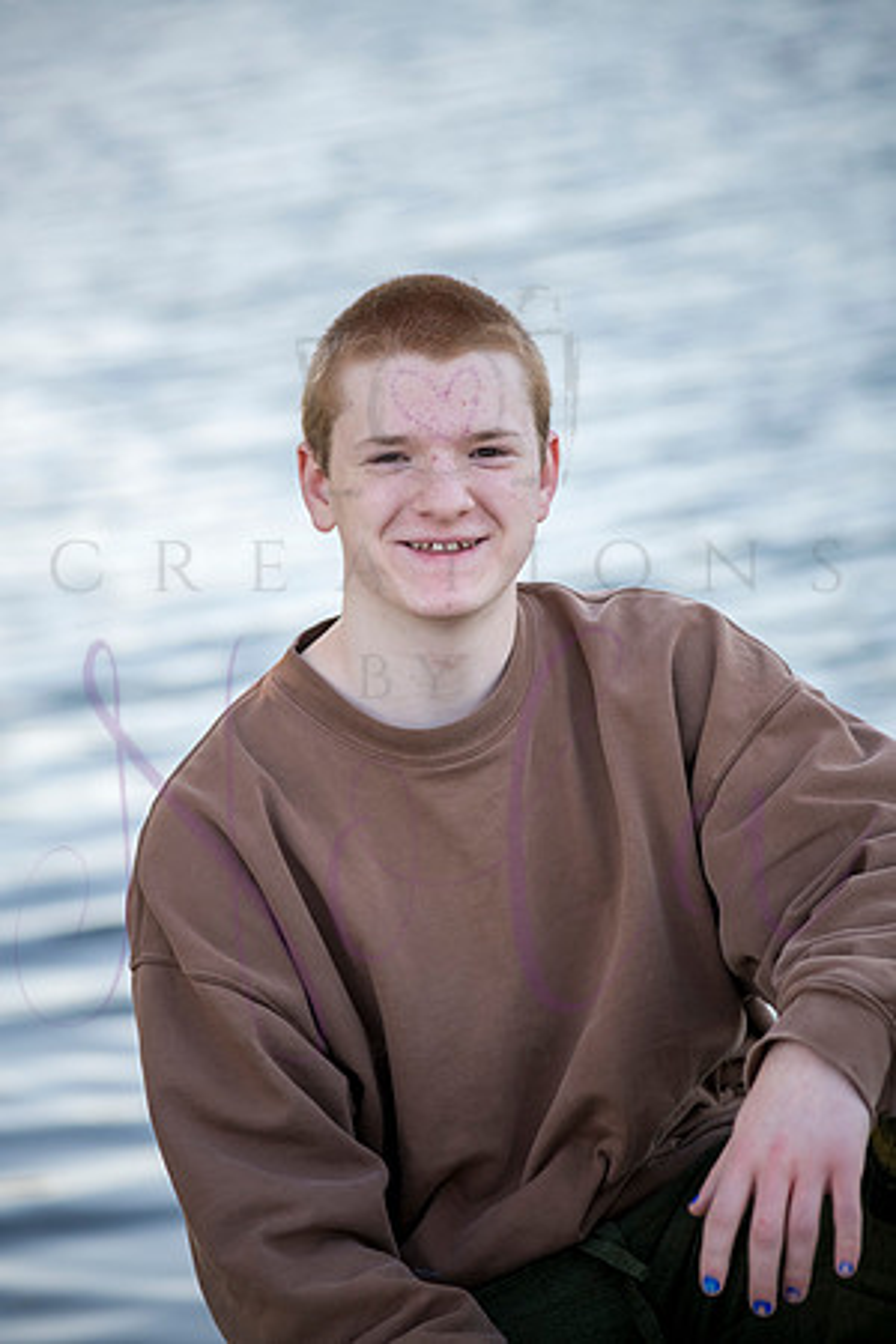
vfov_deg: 16.4
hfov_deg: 11.0
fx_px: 4666
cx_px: 448
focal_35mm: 125
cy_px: 672
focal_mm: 125
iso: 400
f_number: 4.5
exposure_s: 1/640
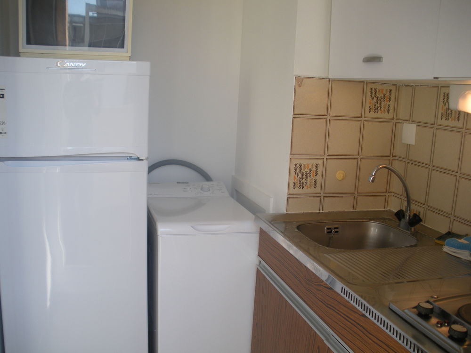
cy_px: 176
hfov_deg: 51.4
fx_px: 490
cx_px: 236
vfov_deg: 39.7
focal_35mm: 36
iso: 81
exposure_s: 1/59.7
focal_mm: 6.3
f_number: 3.5
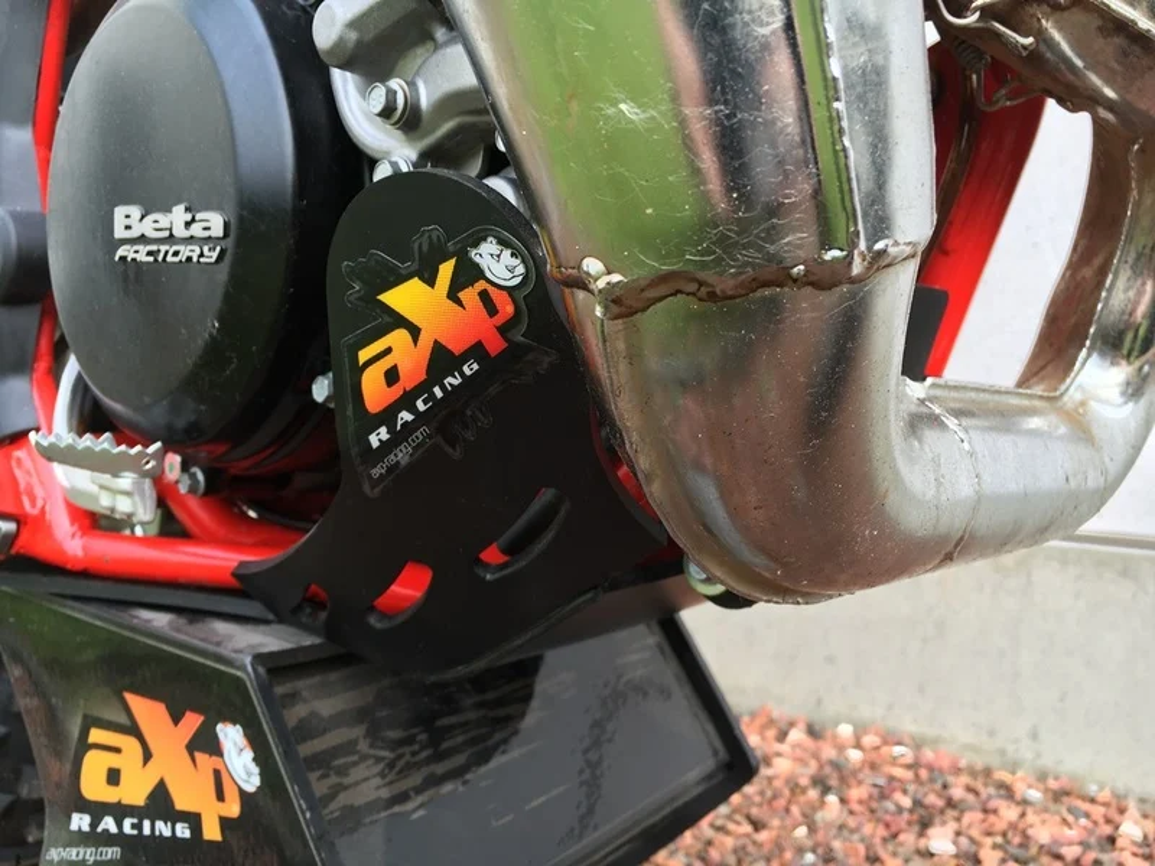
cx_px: 578
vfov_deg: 48.2
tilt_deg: -2.5
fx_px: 968
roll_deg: -1.1
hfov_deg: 61.7
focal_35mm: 29
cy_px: 433
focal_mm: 4.15
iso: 25
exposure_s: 1/116
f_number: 2.2
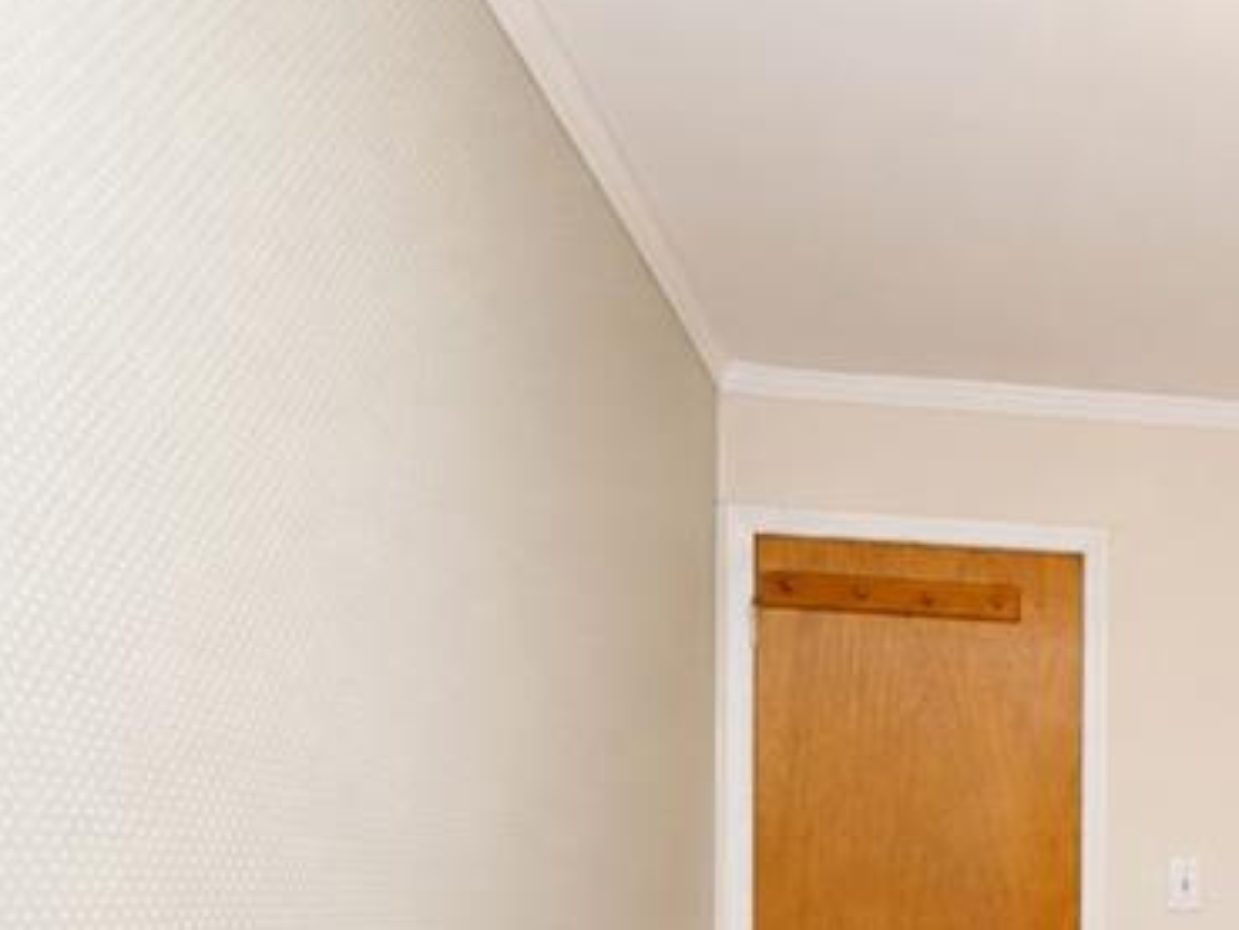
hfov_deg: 38.8
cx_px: 1357
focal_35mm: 40
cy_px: 906
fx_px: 1432
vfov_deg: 33.3
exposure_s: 1/60
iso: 2000
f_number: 7.1
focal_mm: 10
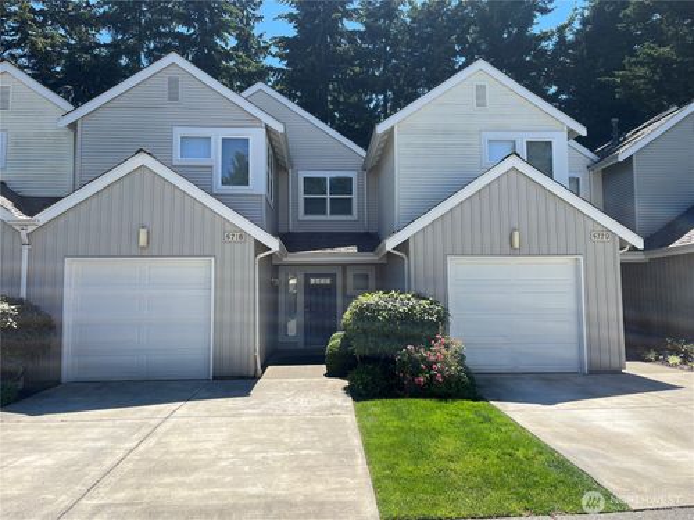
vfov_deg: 53.1
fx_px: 521
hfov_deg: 67.3
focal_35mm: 26
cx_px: 347
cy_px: 260
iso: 50
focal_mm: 5.1
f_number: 1.6
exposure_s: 1/2062
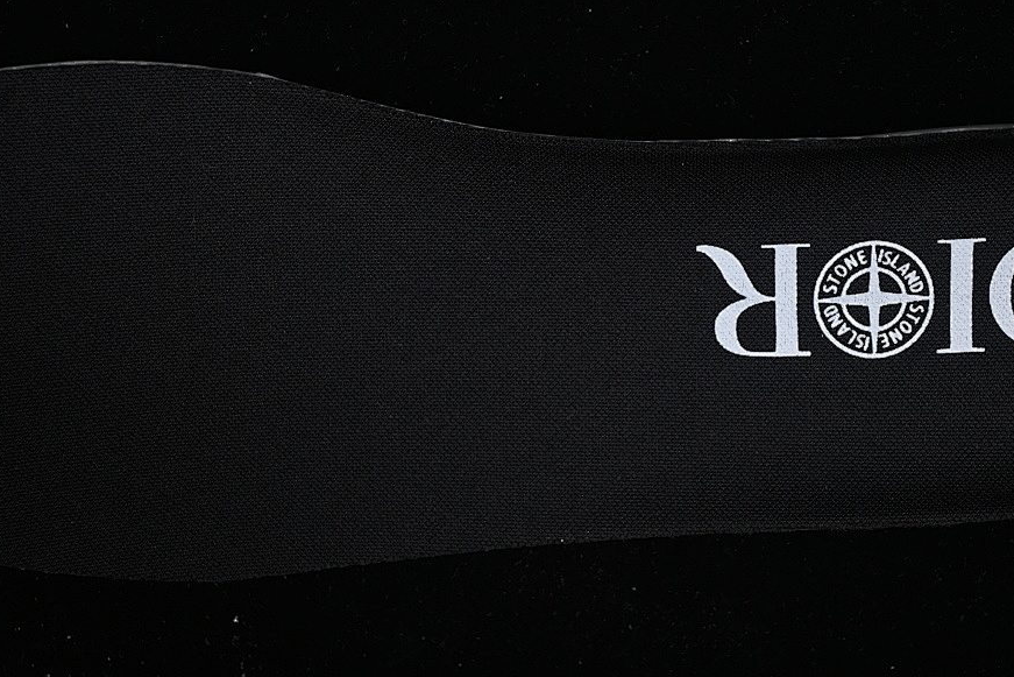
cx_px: 561
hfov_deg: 21.9
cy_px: 341
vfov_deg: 14.7
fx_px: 2620
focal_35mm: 93
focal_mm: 50
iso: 160
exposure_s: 1/60
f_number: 6.3
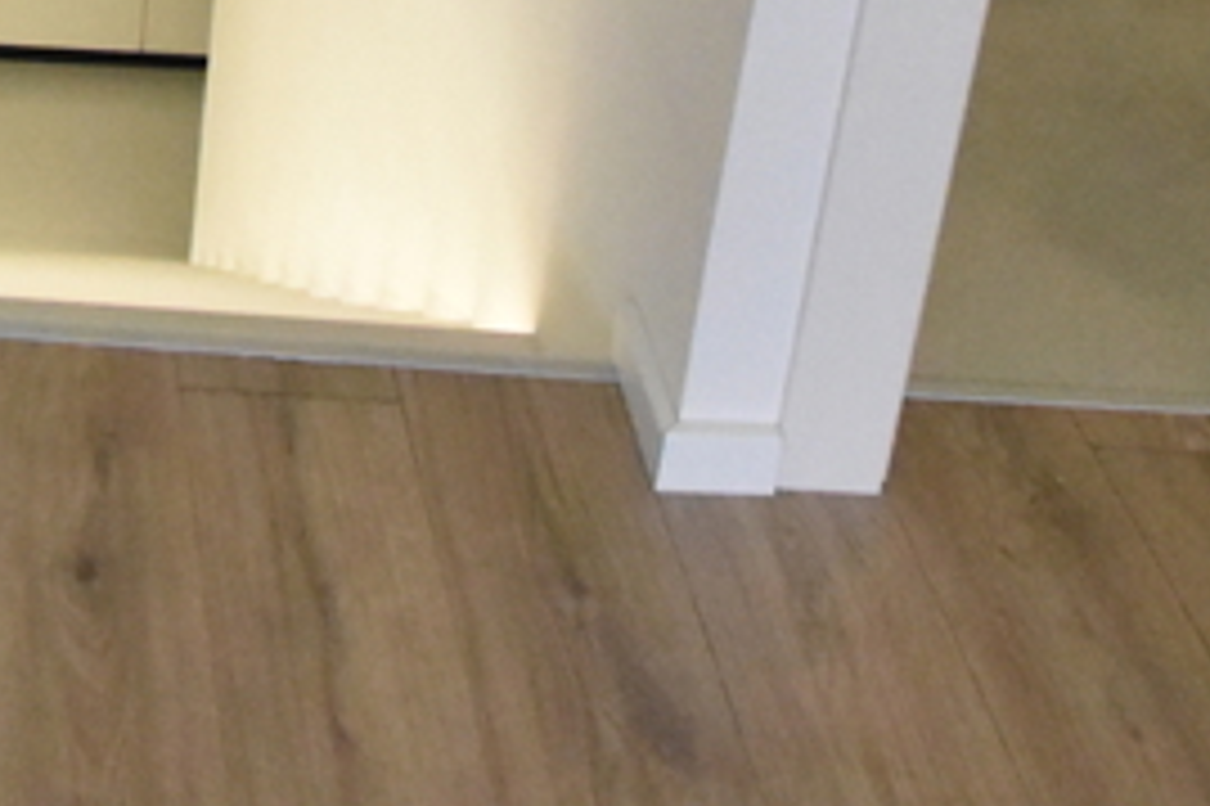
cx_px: -279
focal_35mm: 67
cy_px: -608
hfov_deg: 26.4
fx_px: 2250
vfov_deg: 17.0
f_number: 4.5
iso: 6400
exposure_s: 1/500
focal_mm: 10
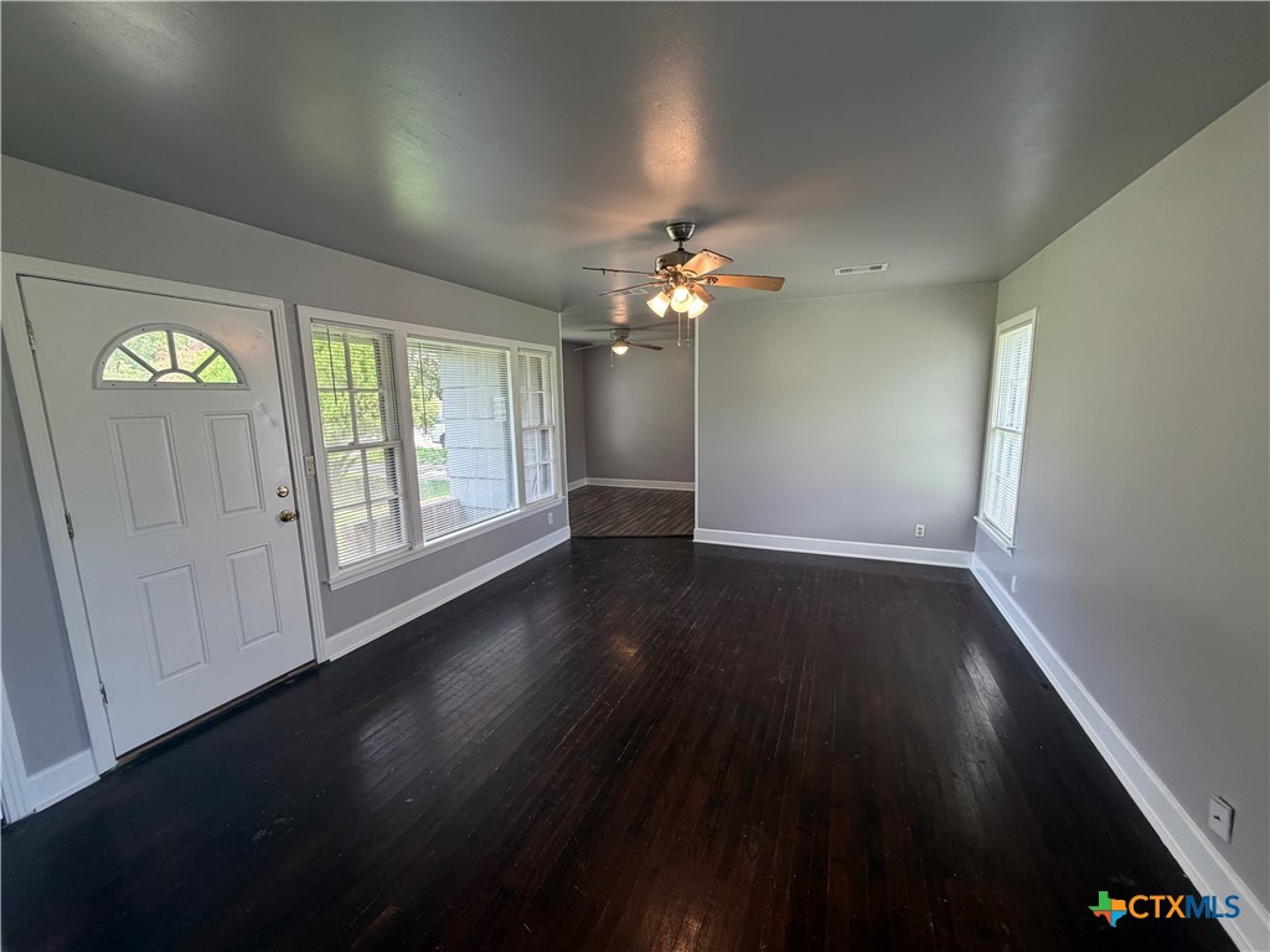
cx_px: 635
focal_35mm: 14
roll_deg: +0.8
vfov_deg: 85.7
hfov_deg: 102.1
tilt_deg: -9.4
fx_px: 514
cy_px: 476
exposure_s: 1/120
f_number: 2.2
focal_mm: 2.22
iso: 200
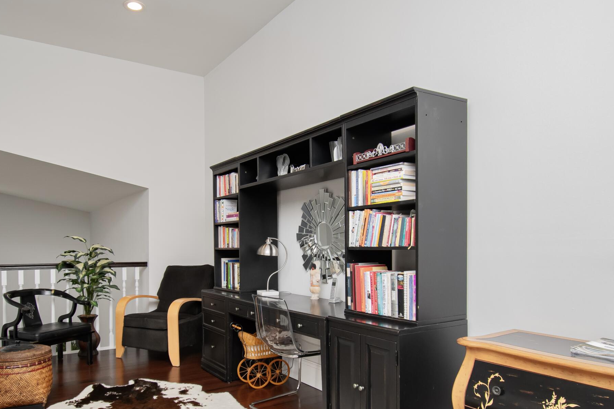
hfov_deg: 71.2
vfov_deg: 50.7
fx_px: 426
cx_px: 267
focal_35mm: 25
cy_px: 257
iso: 800
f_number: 5
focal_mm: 10
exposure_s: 1/100
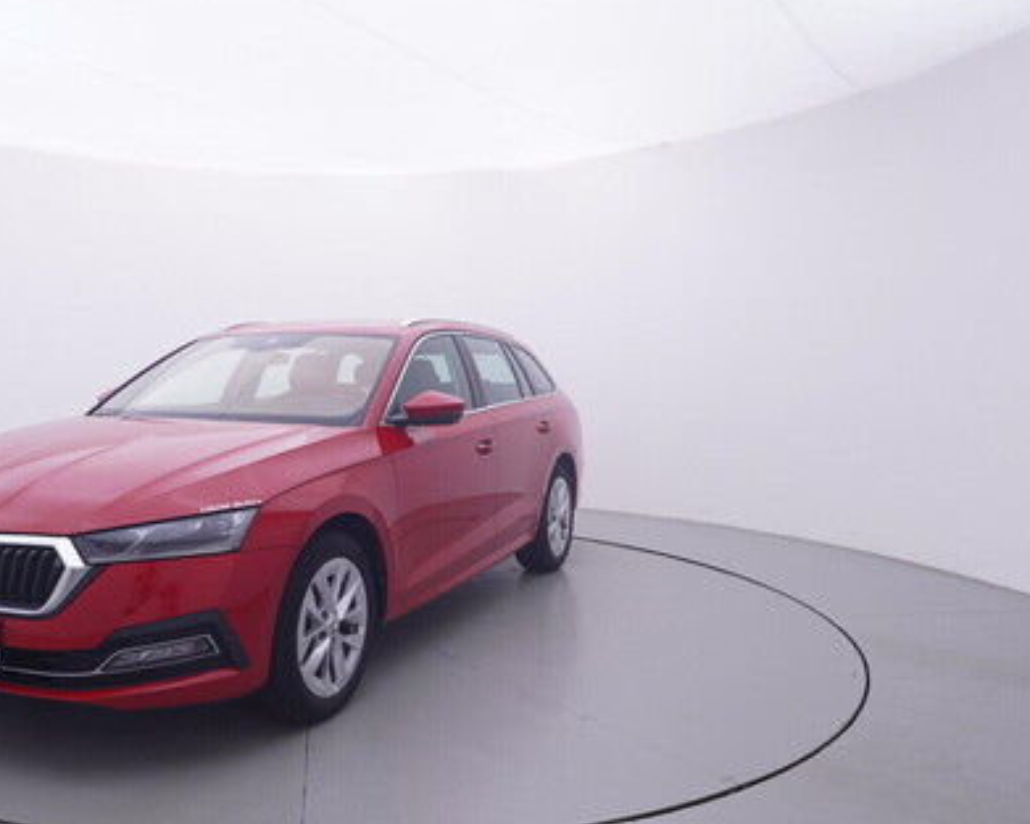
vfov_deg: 49.0
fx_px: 904
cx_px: 331
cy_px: 423
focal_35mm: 30
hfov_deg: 57.8
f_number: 5
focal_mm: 15
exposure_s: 1/80
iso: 200
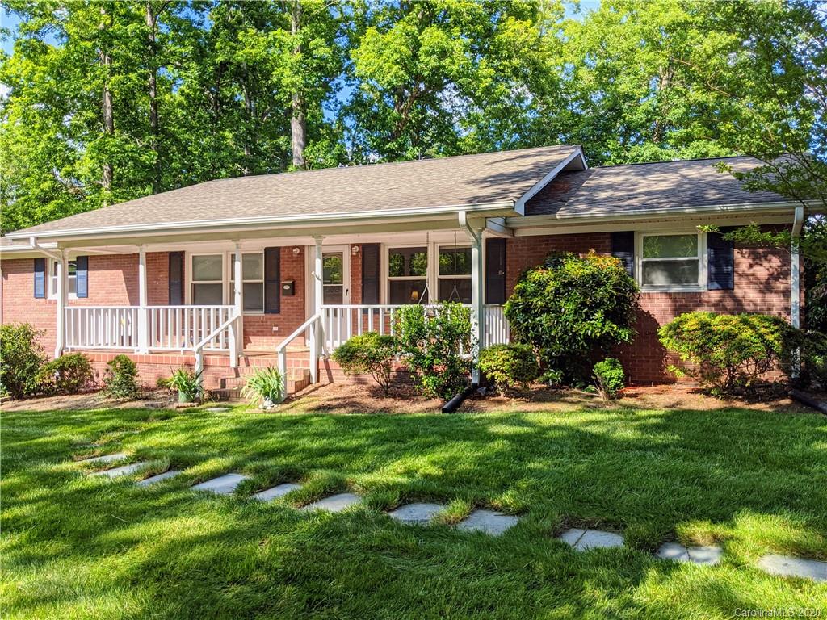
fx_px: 645
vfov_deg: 51.4
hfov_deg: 65.3
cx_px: 414
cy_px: 310
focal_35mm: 27
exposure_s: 1/1560
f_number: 1.8
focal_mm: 4.44
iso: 51
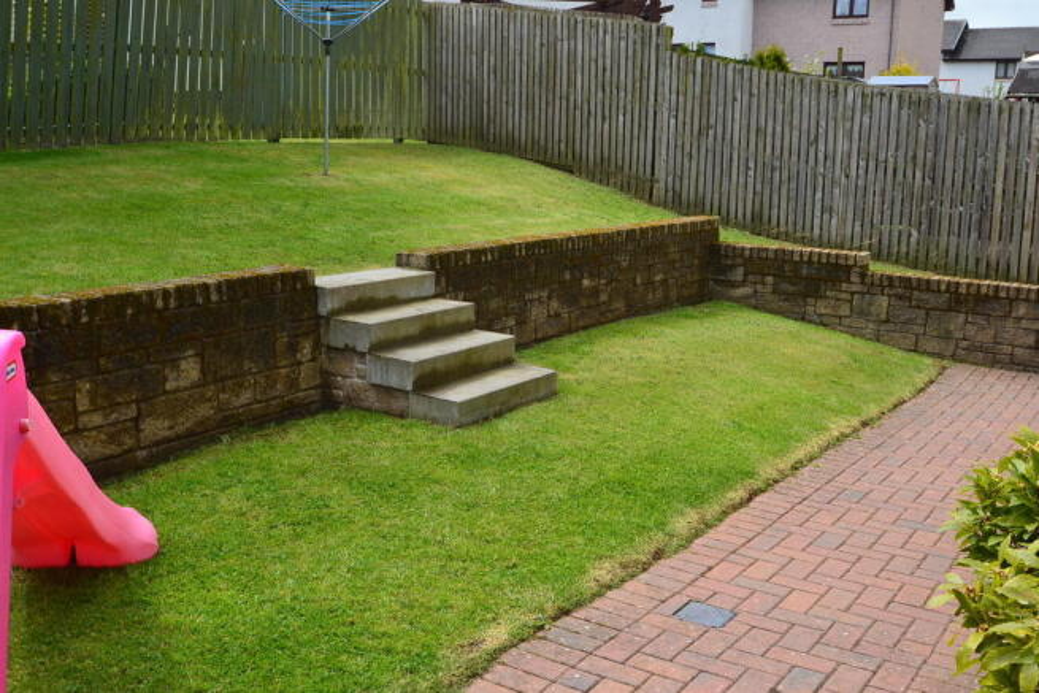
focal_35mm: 36
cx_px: 520
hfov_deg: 53.1
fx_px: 1039
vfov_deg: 36.9
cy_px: 346
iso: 400
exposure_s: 1/250
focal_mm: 24
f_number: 10
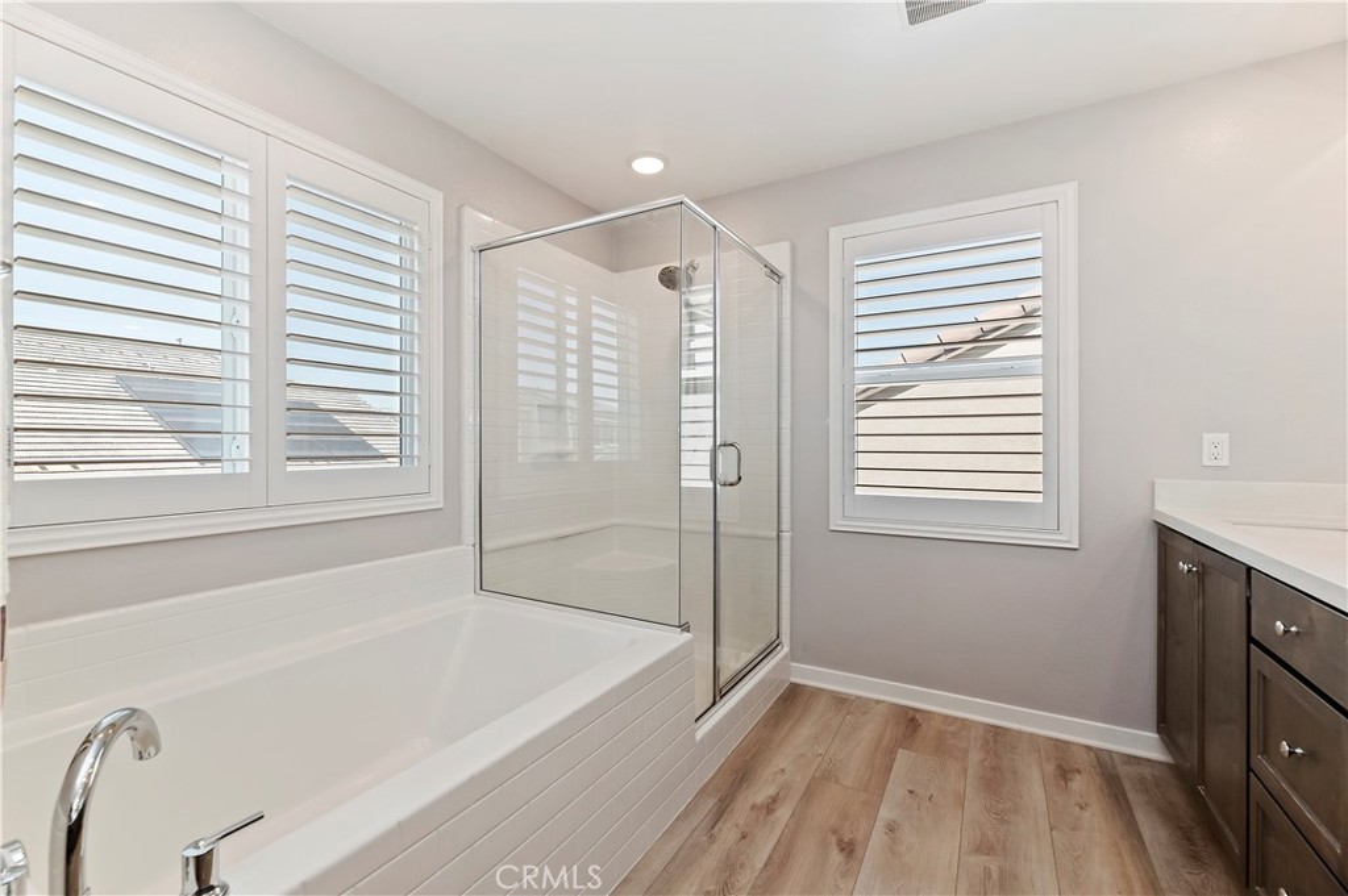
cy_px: 448
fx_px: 524
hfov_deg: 104.3
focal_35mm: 14
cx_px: 674
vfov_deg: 81.1
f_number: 10
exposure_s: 1/60
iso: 500
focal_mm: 14
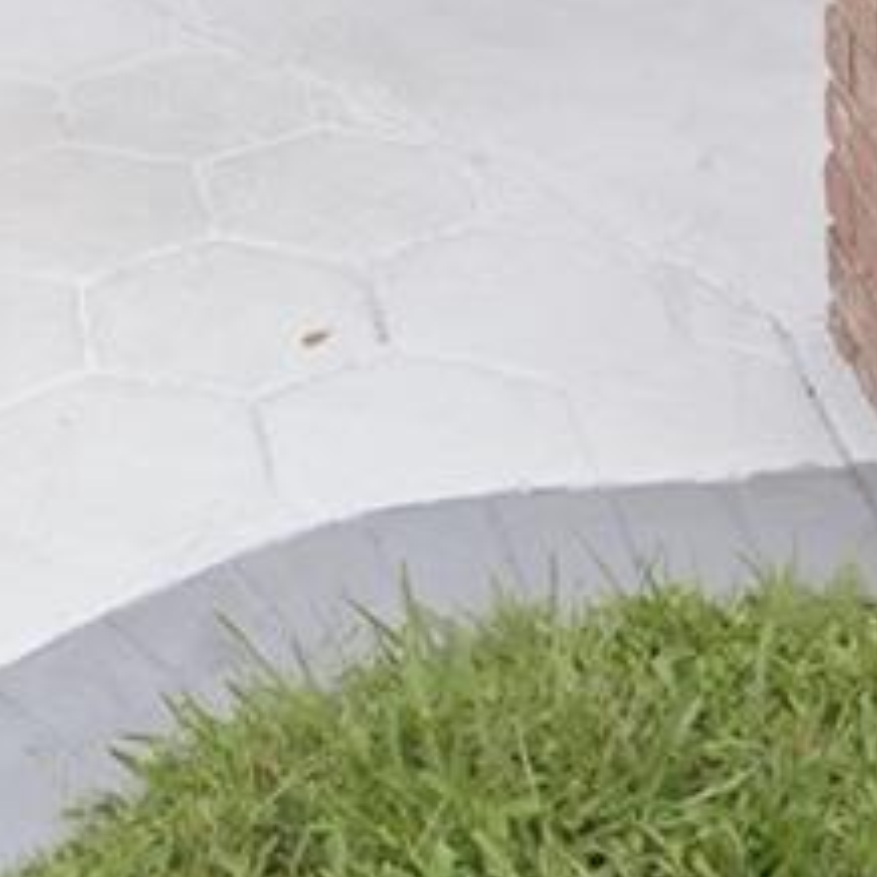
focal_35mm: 100
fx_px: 2866
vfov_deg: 13.4
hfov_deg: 17.0
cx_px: 20
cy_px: -1153
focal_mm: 16
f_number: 11
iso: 320
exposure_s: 1/160
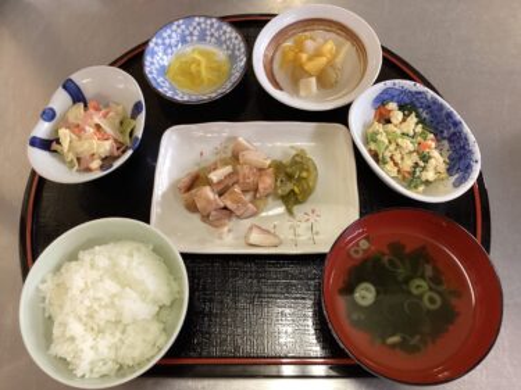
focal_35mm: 31
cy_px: 195
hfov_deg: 58.4
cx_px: 260
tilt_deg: -68.9
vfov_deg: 45.4
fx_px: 466
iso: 250
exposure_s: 1/60
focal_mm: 3.3
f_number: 2.4
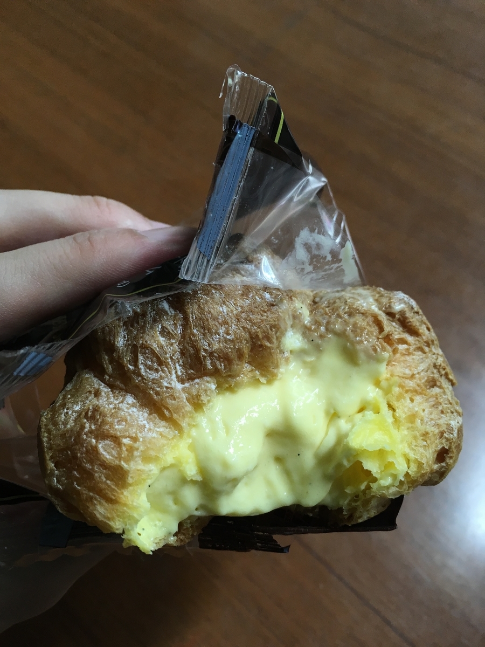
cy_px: 324
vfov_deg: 61.7
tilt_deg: -59.8
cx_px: 242
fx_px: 542
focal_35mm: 29
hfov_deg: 48.2
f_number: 2.2
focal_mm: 4.15
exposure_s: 1/30
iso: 32
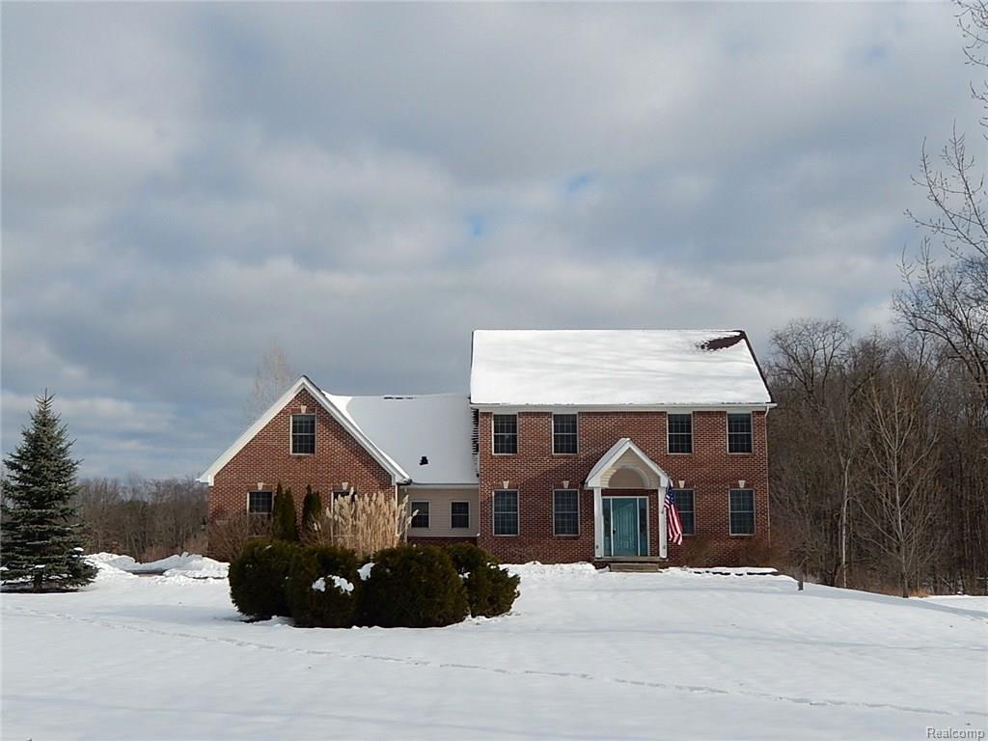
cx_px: 494
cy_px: 370
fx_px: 1284
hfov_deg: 42.1
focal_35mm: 45
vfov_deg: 32.2
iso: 125
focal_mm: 8.1
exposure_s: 1/400
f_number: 8.6
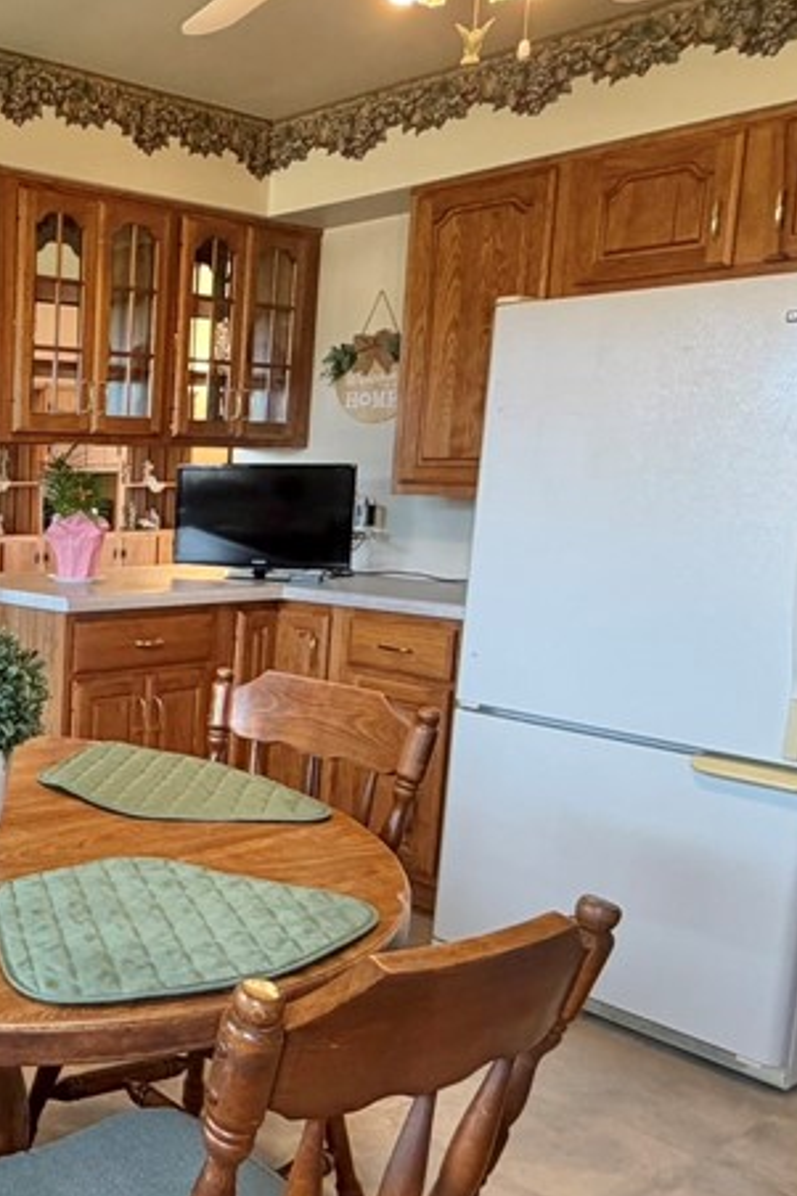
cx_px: -154
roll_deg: +2.2
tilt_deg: -8.1
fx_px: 1097
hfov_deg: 32.9
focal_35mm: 33
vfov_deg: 57.2
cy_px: 627
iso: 250
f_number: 2.2
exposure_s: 1/120
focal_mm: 2.22
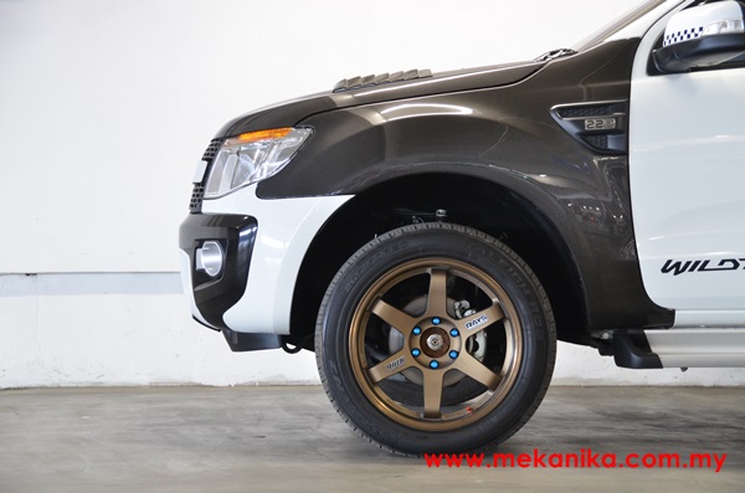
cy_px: 246
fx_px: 1734
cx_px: 372
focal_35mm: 84
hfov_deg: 24.2
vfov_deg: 16.2
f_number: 4.8
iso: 1000
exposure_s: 1/25
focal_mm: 56
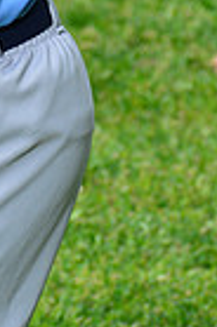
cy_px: -318
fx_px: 5515
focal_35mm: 607
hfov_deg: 2.2
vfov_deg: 3.4
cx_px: -166
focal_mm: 145
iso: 250
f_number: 10
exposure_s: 1/200
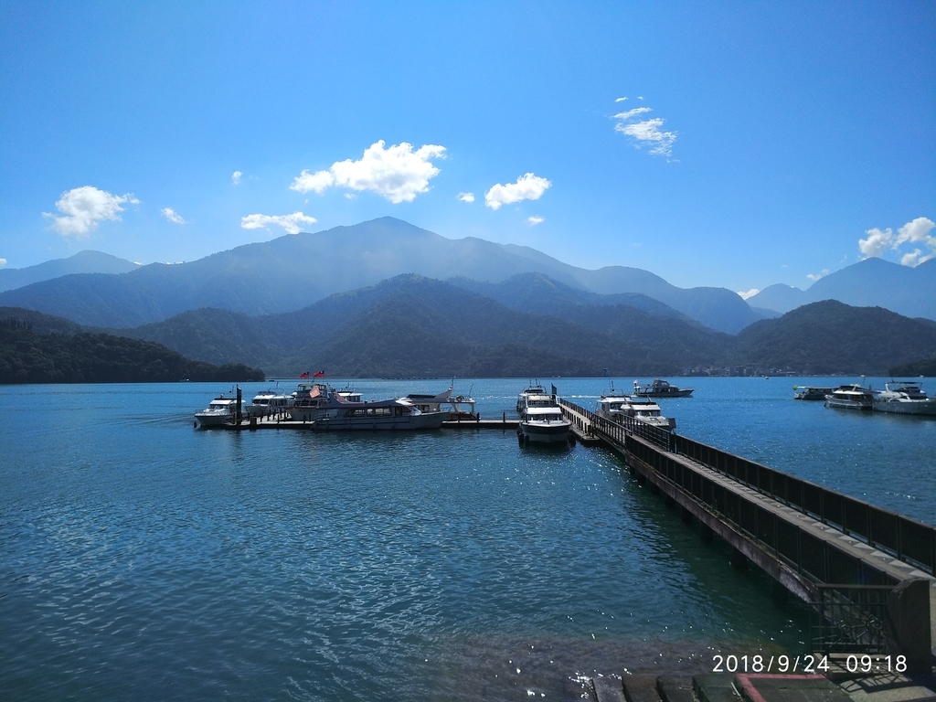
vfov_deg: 61.1
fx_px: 595
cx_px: 468
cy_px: 351
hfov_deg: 76.4
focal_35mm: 22
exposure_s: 1/2580
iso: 100
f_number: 2.2
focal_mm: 3.81
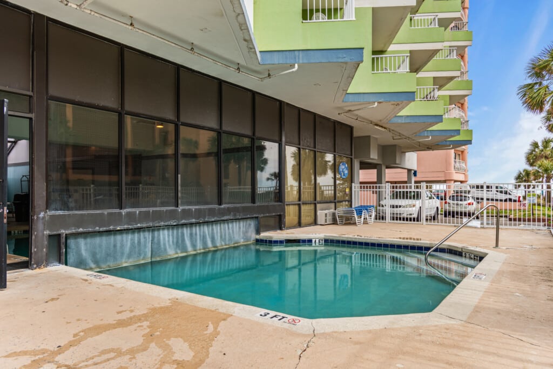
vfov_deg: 53.1
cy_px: 184
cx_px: 276
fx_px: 369
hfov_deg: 73.7
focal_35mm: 24
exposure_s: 1/60
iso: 100
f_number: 5.3
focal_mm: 16
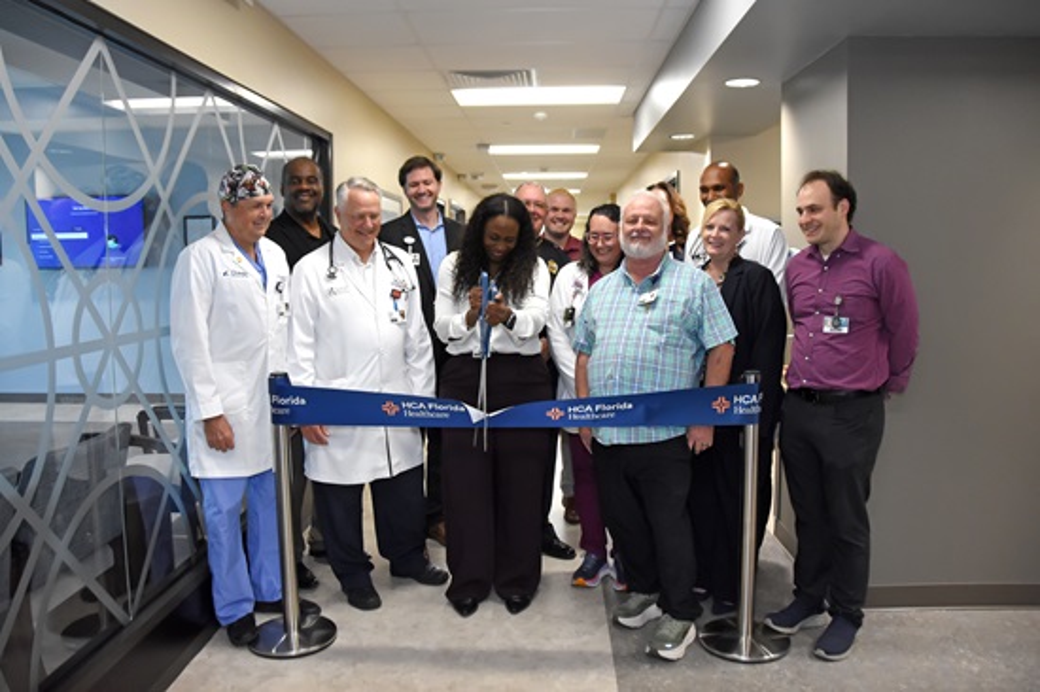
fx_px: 780
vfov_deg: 47.9
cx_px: 520
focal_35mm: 27
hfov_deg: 67.4
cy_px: 346
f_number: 3.5
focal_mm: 18
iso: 2000
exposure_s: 1/400
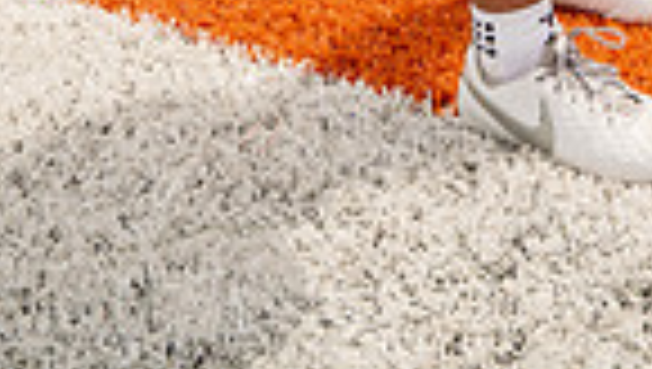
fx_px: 1627
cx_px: 517
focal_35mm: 94
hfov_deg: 22.4
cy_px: -634
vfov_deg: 10.4
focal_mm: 29
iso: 100
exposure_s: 1/160
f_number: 8
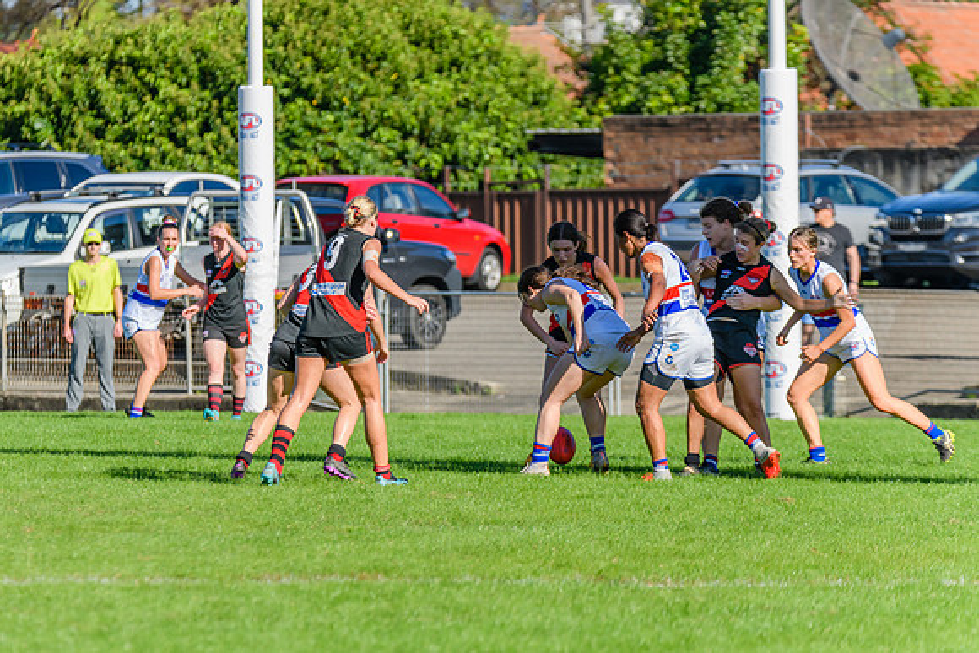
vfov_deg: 3.9
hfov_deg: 5.9
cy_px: 310
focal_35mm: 350
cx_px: 458
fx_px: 9532
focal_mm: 320
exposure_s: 1/1600
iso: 640
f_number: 8
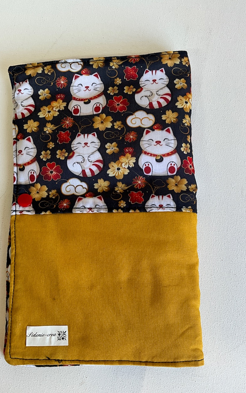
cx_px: 117
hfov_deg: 40.6
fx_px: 333
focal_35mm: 31
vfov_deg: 61.2
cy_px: 197
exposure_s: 1/100
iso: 32
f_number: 1.8
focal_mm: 3
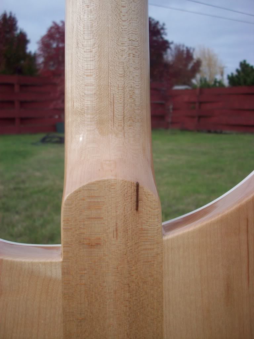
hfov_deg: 38.7
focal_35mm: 37
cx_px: 127
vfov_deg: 50.1
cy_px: 170
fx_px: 362
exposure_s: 1/250
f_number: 5.6
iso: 80
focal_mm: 6.2
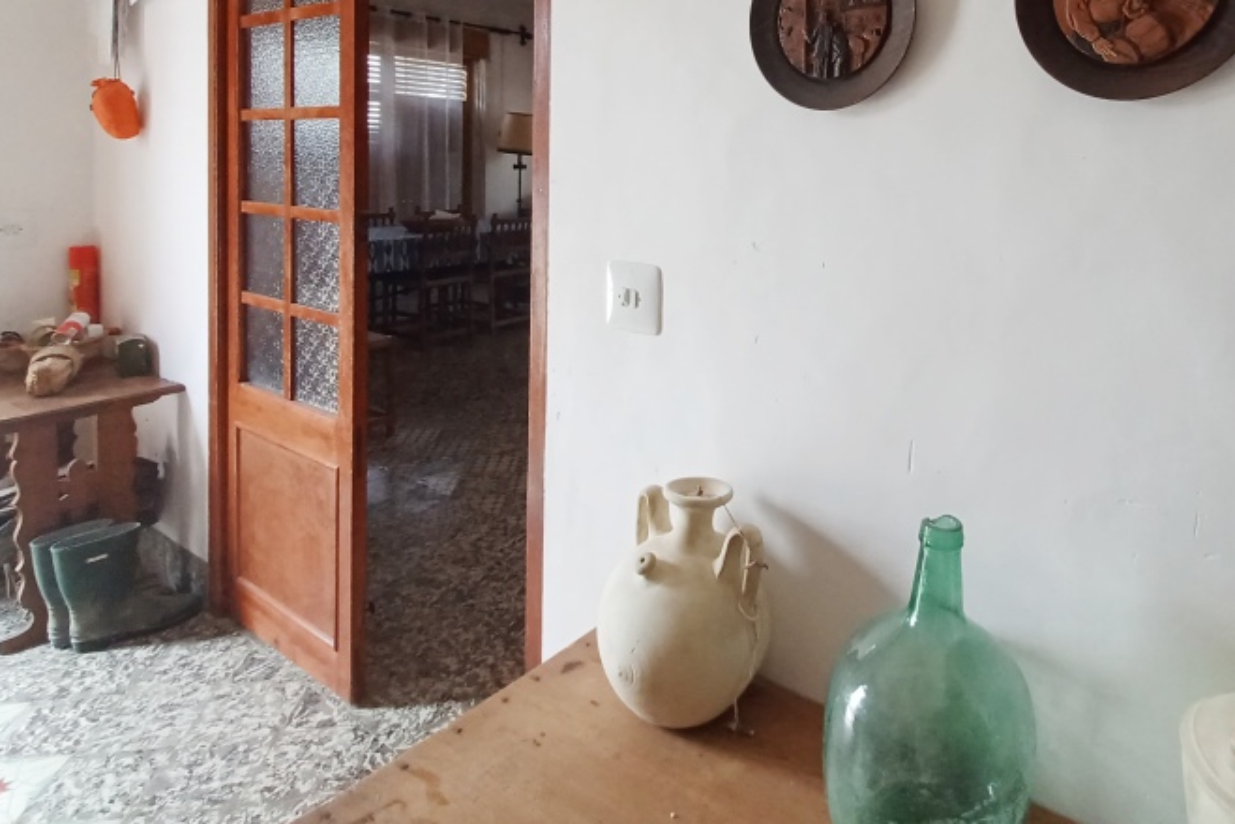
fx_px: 721
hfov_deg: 79.1
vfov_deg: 55.8
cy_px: 180
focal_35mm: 21
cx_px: 800
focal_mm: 1.42
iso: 80
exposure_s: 1/50
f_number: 2.2
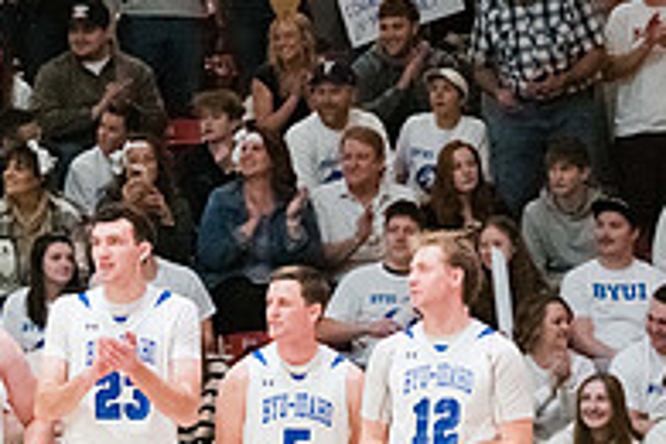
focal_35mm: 297
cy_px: 415
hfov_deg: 6.9
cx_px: -280
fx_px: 5494
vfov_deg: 4.6
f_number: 2.8
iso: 20000
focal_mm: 100
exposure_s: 1/1000
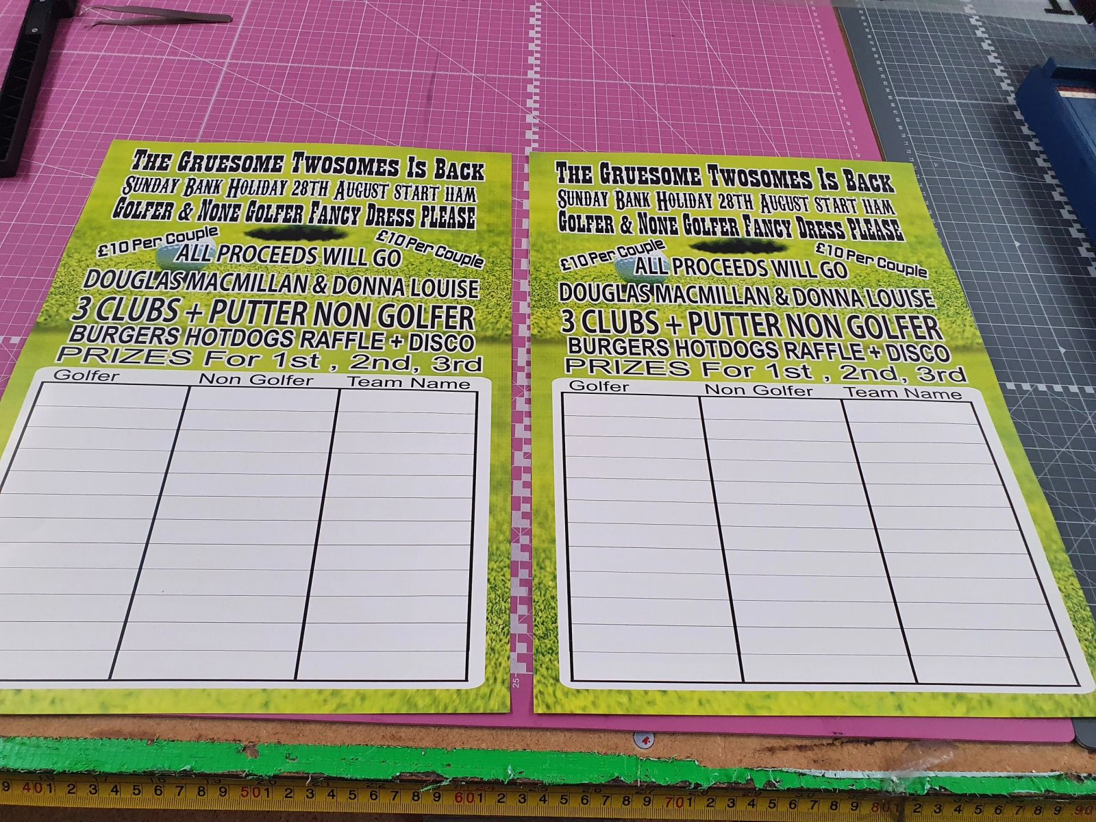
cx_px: 548
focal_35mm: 26
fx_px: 823
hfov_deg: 67.3
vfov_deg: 53.1
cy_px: 411
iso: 320
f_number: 2.4
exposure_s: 1/100
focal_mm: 4.32
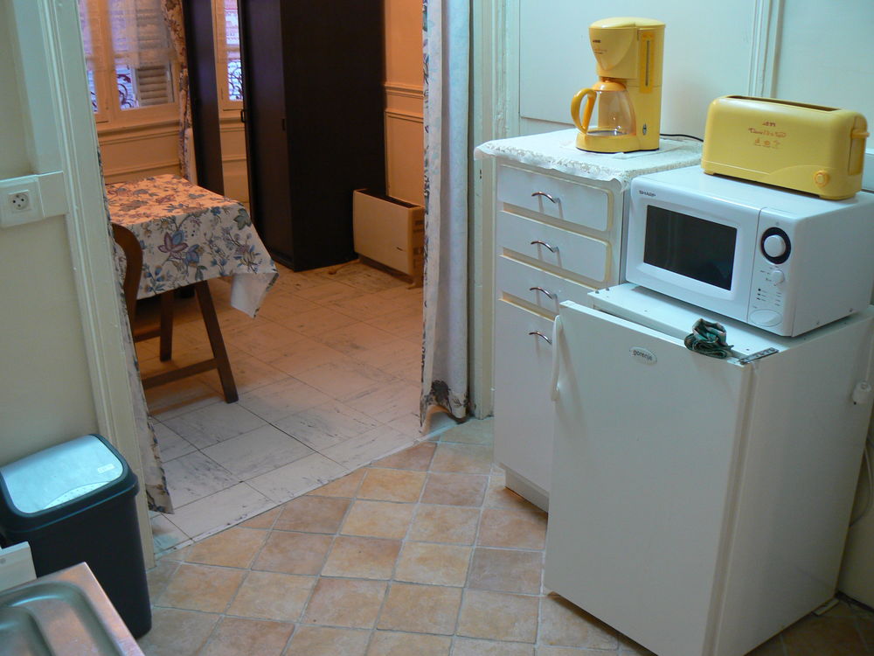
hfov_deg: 51.4
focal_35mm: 36
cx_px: 437
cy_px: 328
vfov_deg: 39.7
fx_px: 909
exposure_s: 1/6
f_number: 3.2
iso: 100
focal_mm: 6
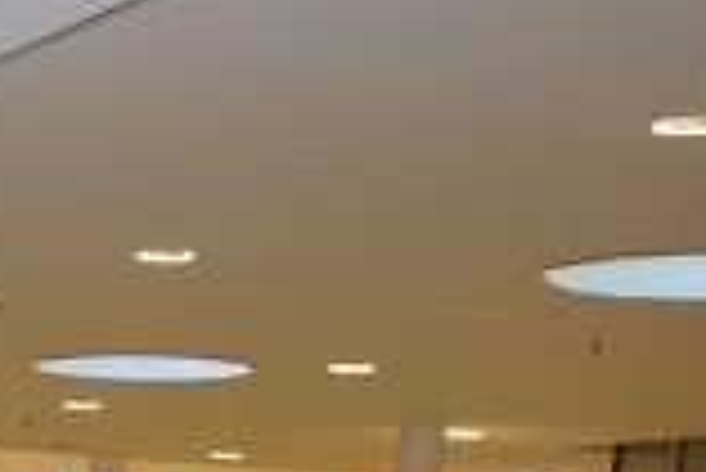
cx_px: -823
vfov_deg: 10.0
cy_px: 1086
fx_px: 2395
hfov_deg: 13.6
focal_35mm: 122
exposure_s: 1/80
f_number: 5
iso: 1600
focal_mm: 24
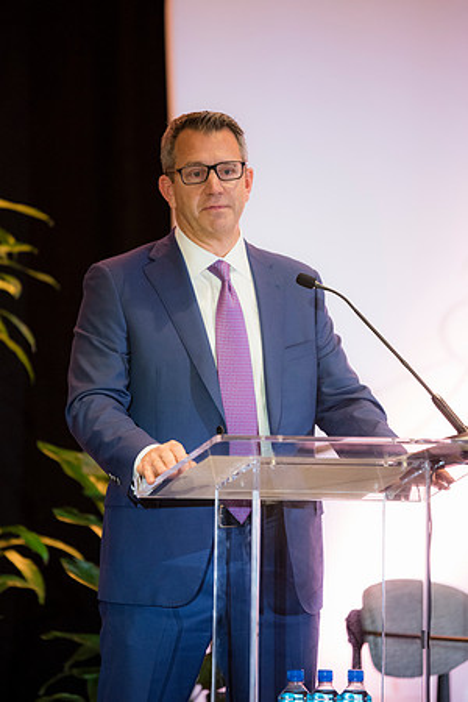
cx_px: 234
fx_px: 3900
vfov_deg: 10.3
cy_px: 351
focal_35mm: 200
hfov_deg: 6.9
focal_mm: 200
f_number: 2.8
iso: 2200
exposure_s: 1/160
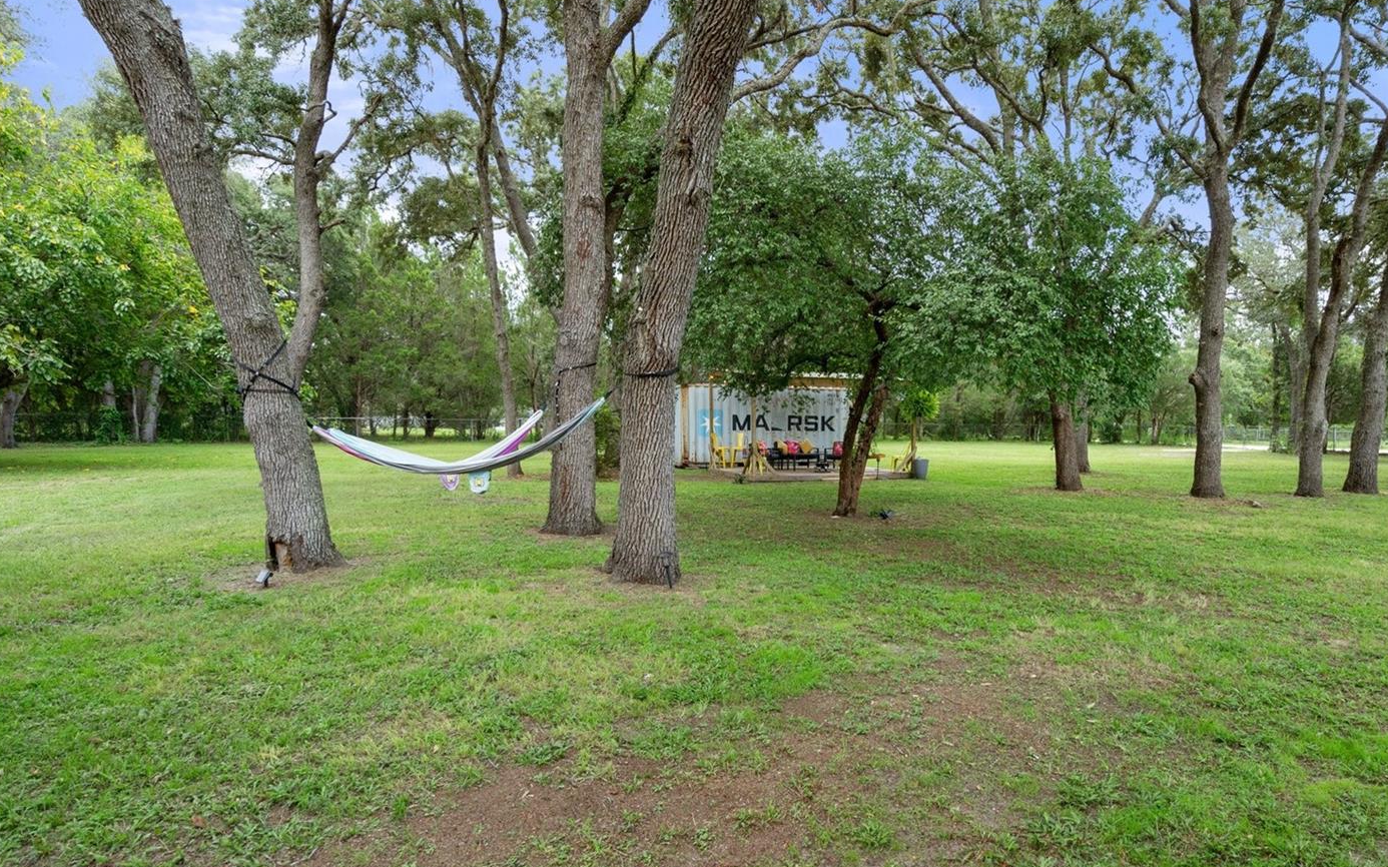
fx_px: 756
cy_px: 422
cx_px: 788
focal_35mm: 20
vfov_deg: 59.6
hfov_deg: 84.6
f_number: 8
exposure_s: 1/30
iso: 400
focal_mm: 17
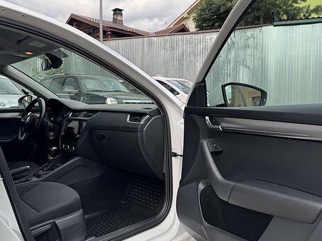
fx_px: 270
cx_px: 149
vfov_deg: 48.2
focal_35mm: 29
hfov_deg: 61.6
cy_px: 125
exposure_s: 1/442
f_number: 1.78
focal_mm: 6.76
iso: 80
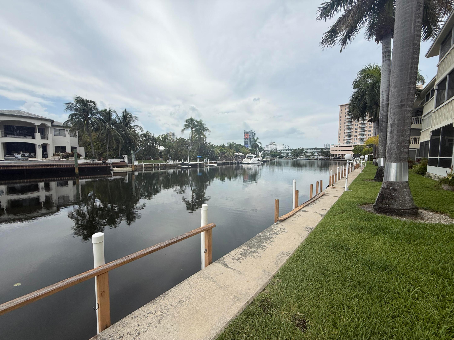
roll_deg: -0.8
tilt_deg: -2.4
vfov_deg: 85.7
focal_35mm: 14
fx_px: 184
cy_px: 170
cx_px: 227
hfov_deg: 102.1
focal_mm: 2.22
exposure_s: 1/1656
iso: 50
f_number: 2.2
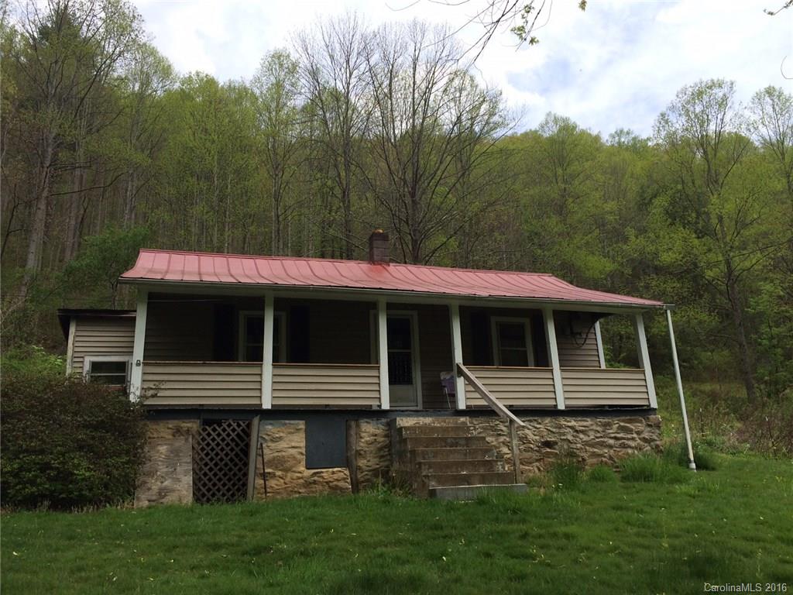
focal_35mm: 29
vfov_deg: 48.2
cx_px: 396
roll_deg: +3.2
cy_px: 298
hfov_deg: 61.7
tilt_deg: +17.7
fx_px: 664
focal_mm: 4.15
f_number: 2.2
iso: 32
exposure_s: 1/1140
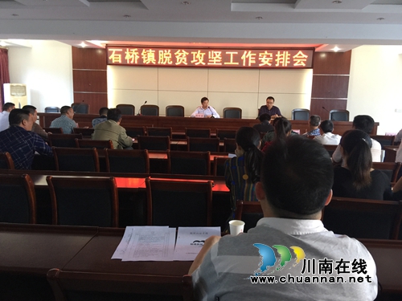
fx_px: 337
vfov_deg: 48.2
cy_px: 150
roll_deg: -1.3
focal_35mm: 29
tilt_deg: -9.1
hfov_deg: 61.7
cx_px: 201
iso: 80
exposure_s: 1/33
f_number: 2.2
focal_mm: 4.15
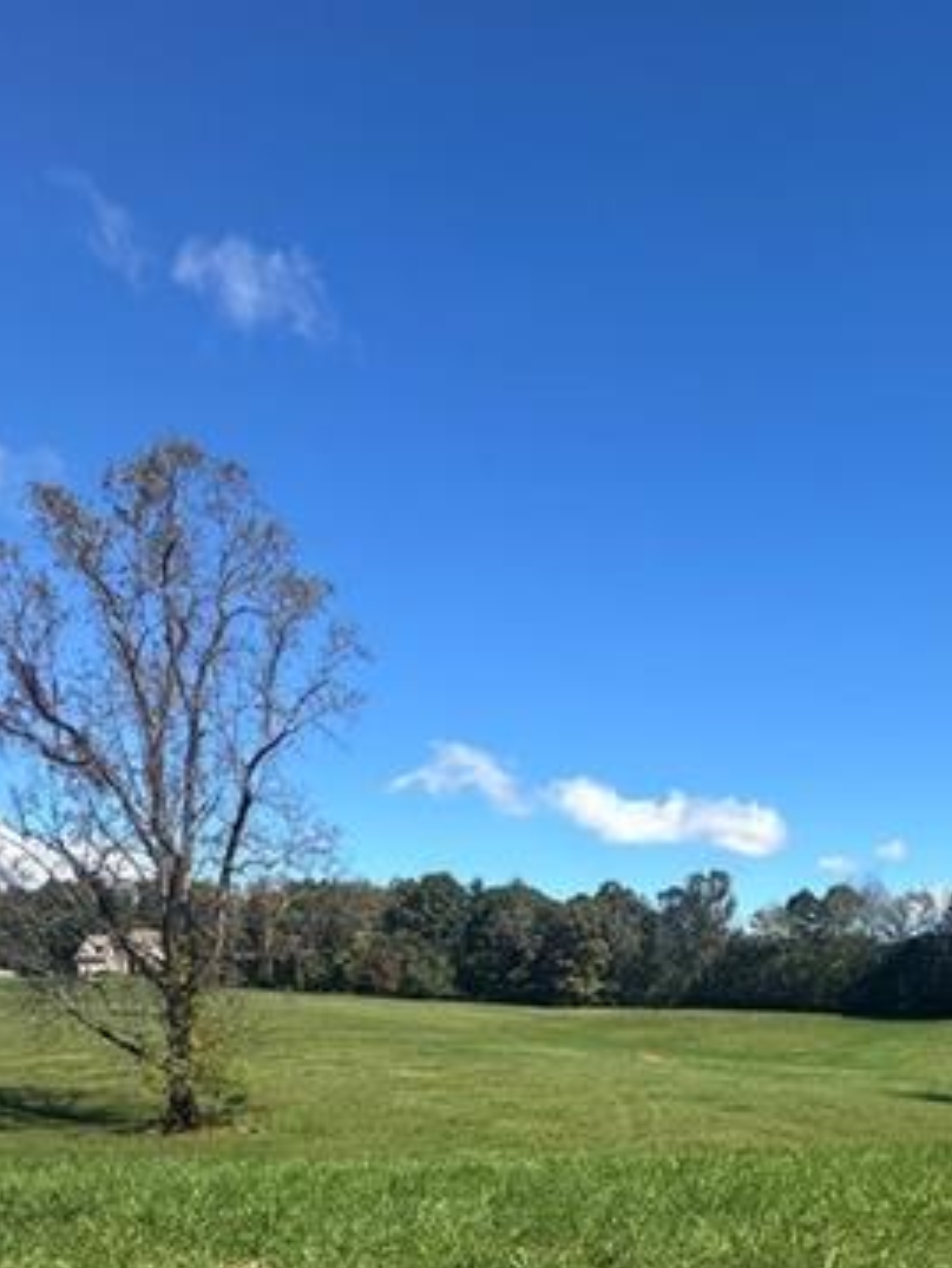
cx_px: 701
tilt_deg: -9.6
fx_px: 1099
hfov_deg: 45.4
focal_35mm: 30
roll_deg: -0.4
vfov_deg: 50.5
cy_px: 1218
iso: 50
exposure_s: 1/1435
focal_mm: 2.22
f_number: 2.2
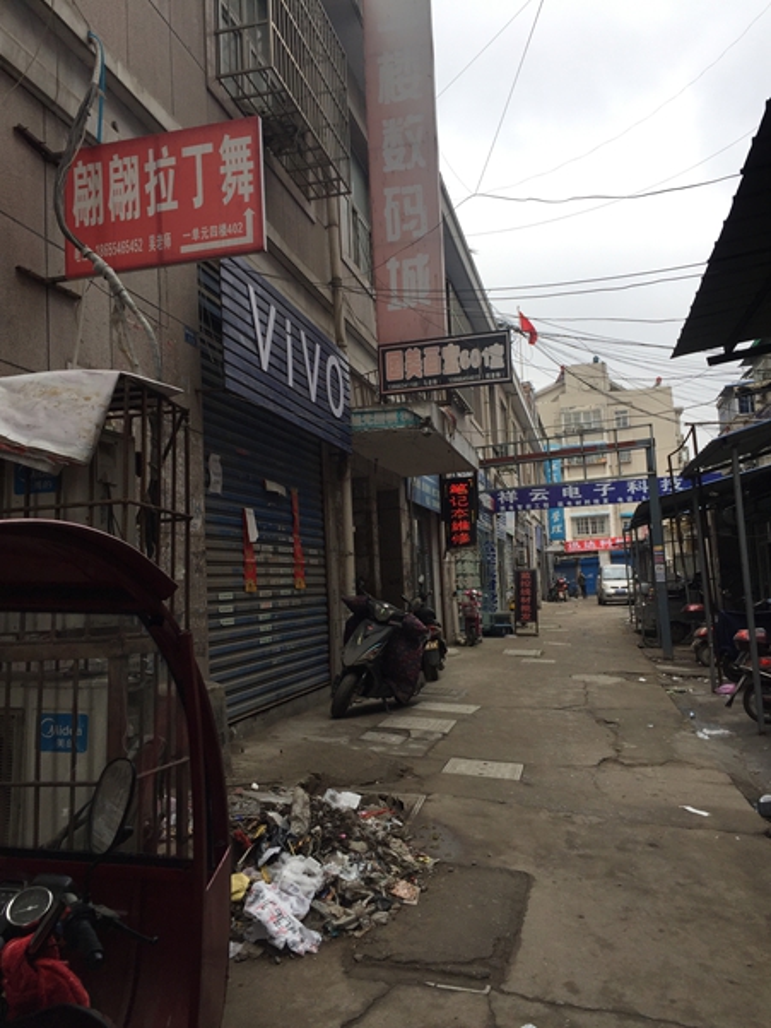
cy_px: 514
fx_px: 861
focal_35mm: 29
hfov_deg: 48.2
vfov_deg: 61.6
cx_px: 386
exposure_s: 1/706
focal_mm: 4.15
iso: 32
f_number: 2.2
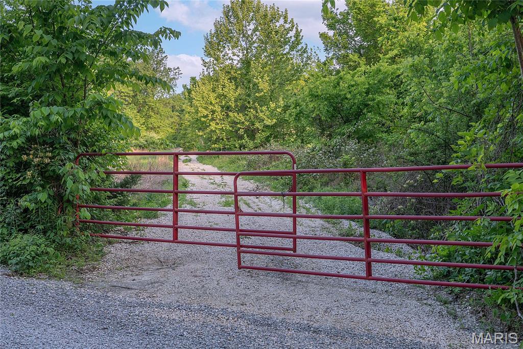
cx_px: 262
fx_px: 509
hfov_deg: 54.4
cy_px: 174
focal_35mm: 35
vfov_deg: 37.9
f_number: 8
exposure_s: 1/160
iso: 1000
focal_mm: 35
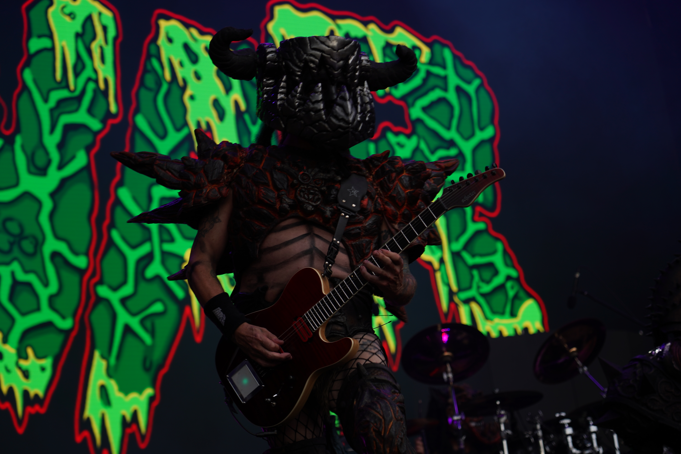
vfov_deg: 13.0
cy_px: 227
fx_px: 1986
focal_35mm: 105
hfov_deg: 19.5
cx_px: 340
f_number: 4.5
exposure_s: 1/160
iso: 100
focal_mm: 105
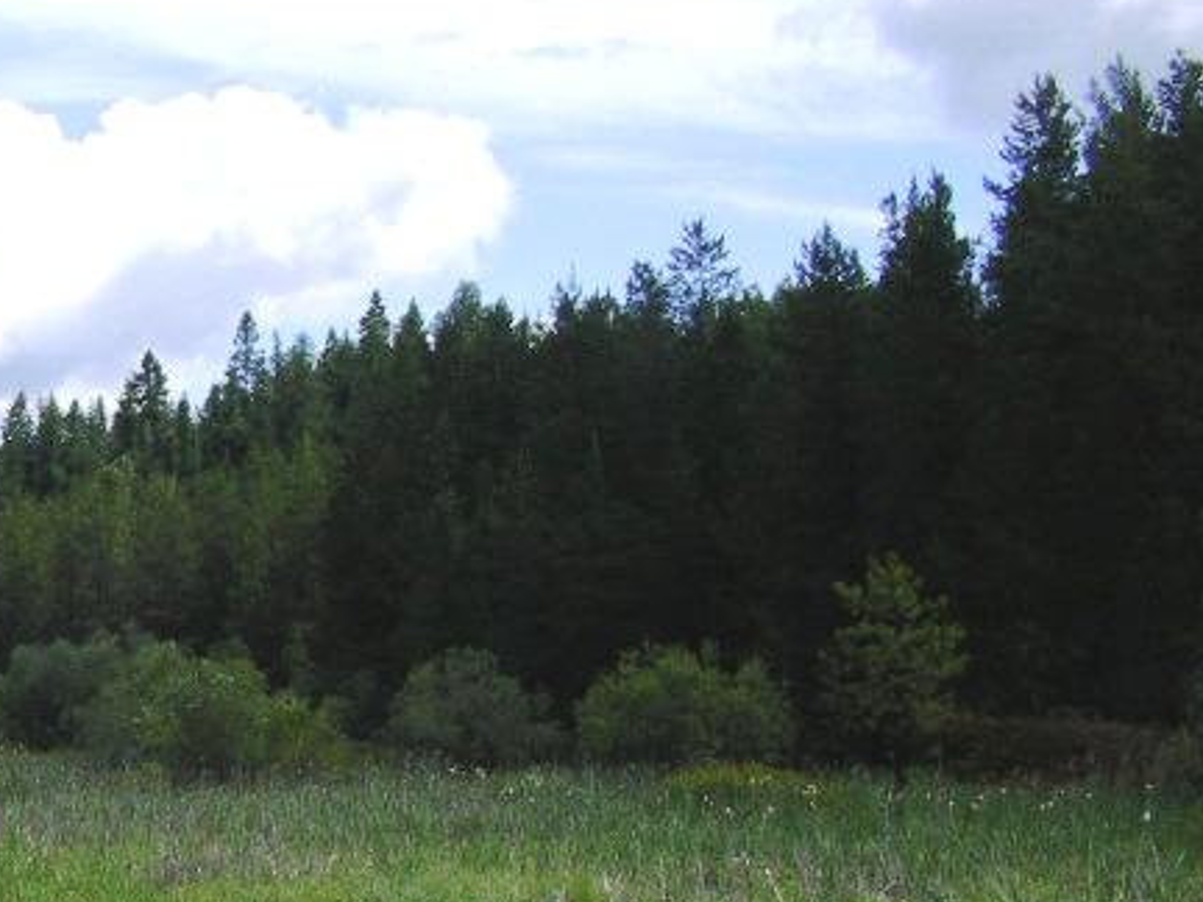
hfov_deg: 20.4
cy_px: 849
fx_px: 3128
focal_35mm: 90
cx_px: -220
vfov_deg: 16.2
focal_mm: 5.8
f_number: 4.1
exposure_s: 1/800
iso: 50
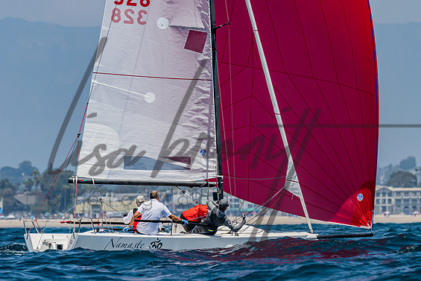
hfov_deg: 3.9
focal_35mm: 524
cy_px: 116
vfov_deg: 2.6
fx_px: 6129
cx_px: 247
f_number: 6.3
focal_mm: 270
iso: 400
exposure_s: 1/2500
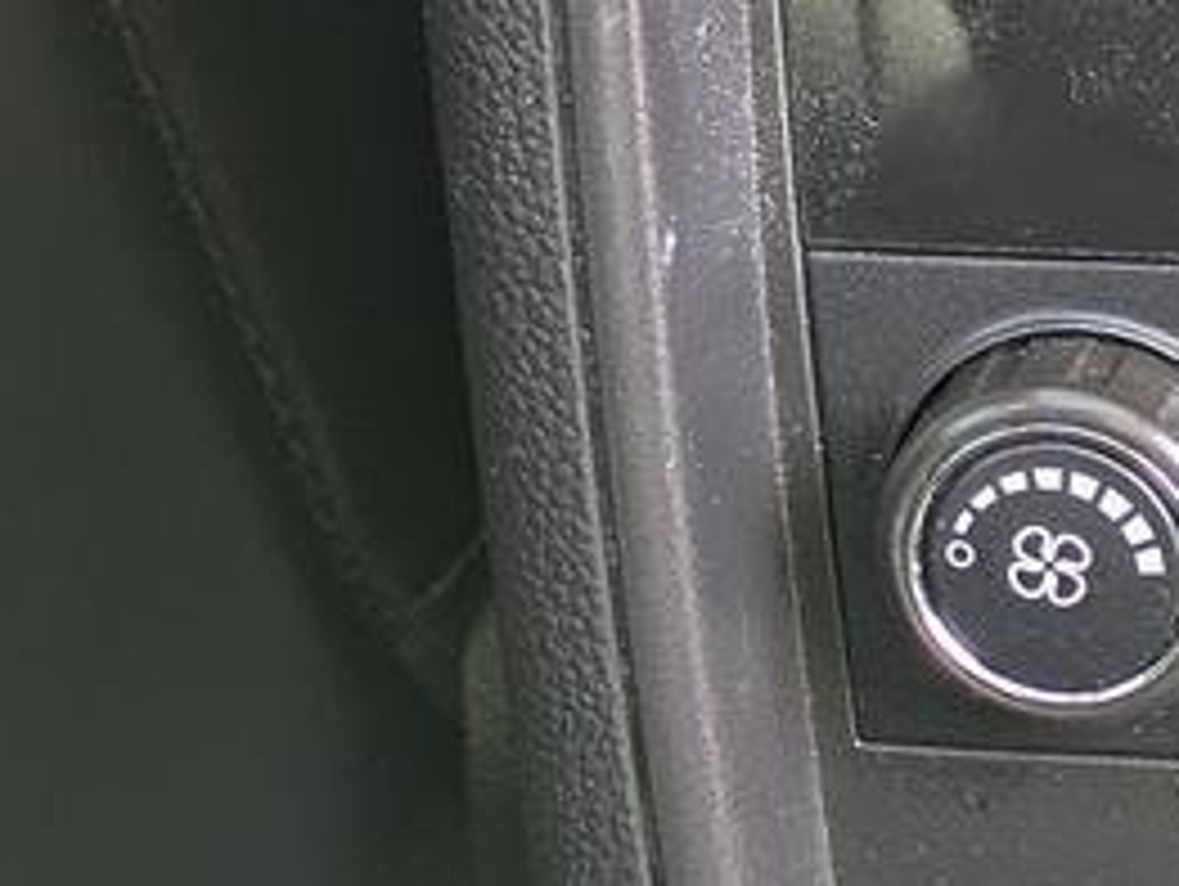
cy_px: 396
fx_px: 4159
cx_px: 1564
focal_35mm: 122
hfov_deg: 15.3
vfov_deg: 12.2
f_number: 1.89
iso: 65
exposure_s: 1/33.3
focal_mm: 5.43
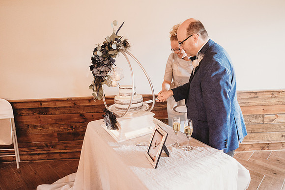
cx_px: 142
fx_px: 190
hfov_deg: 73.7
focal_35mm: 24
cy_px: 95
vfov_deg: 53.2
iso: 2000
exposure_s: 1/125
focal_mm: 24
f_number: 2.5
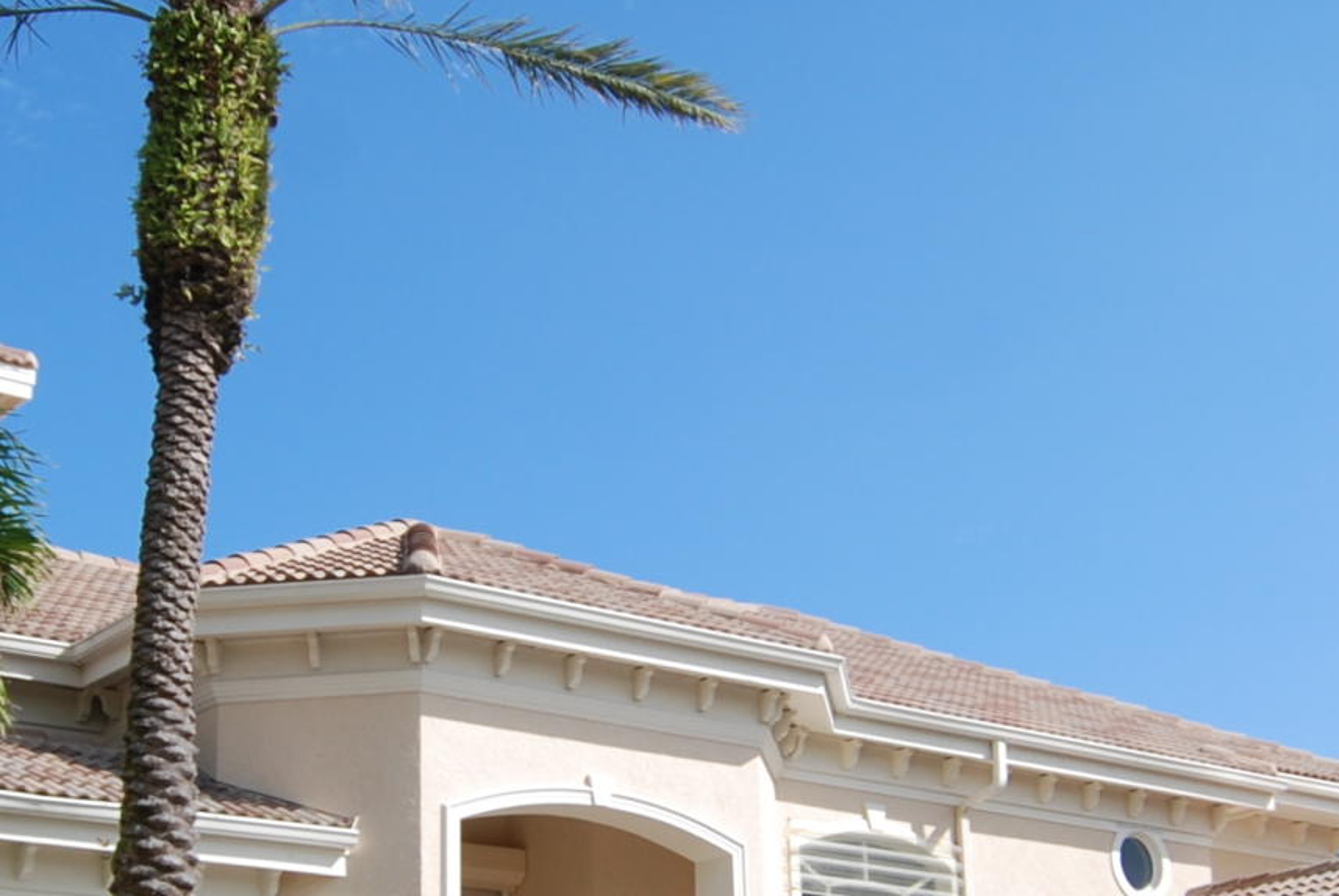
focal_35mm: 63
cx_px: 594
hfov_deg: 31.8
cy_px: 715
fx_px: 2346
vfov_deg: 21.4
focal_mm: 12
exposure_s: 1/250
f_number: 8
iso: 100
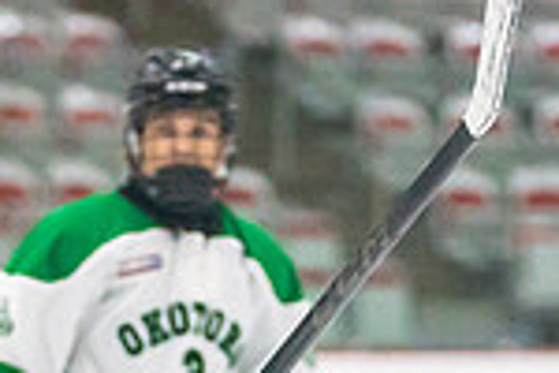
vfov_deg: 2.3
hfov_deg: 3.4
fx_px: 9378
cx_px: -19
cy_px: 921
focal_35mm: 604
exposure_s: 1/1600
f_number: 2.8
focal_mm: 120
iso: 4000
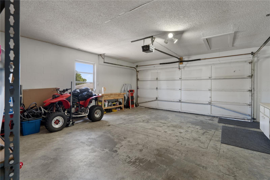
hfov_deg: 96.7
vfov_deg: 73.7
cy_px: 90
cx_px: 135
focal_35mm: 16
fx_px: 120
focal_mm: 16
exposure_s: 1/2.5
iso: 320
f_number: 9
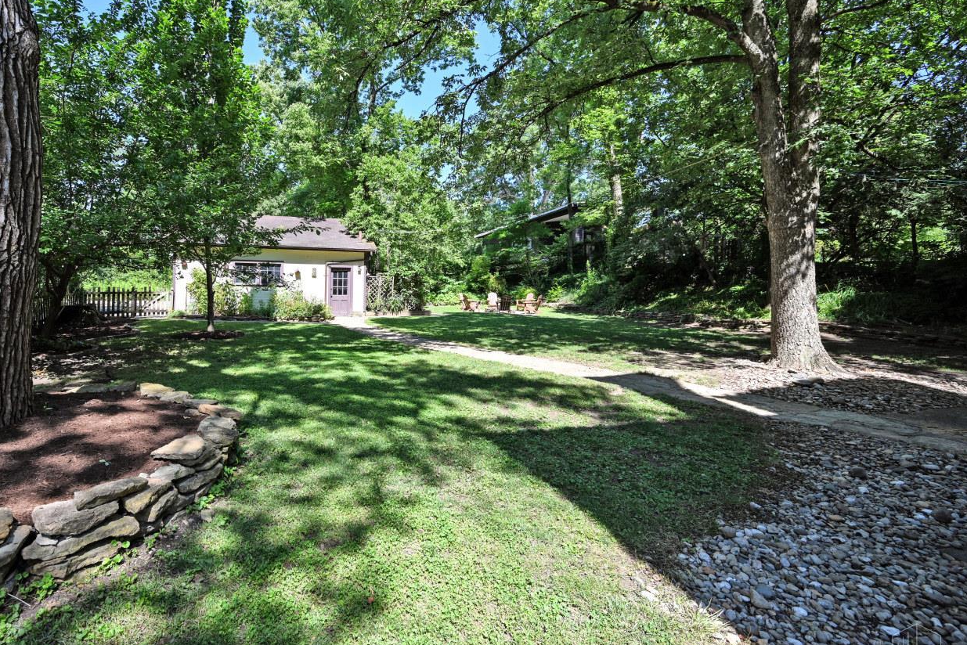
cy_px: 294
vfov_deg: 70.3
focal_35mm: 17
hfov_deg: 92.0
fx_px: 457
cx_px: 385
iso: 160
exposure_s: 1/250
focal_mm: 14
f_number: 5.6
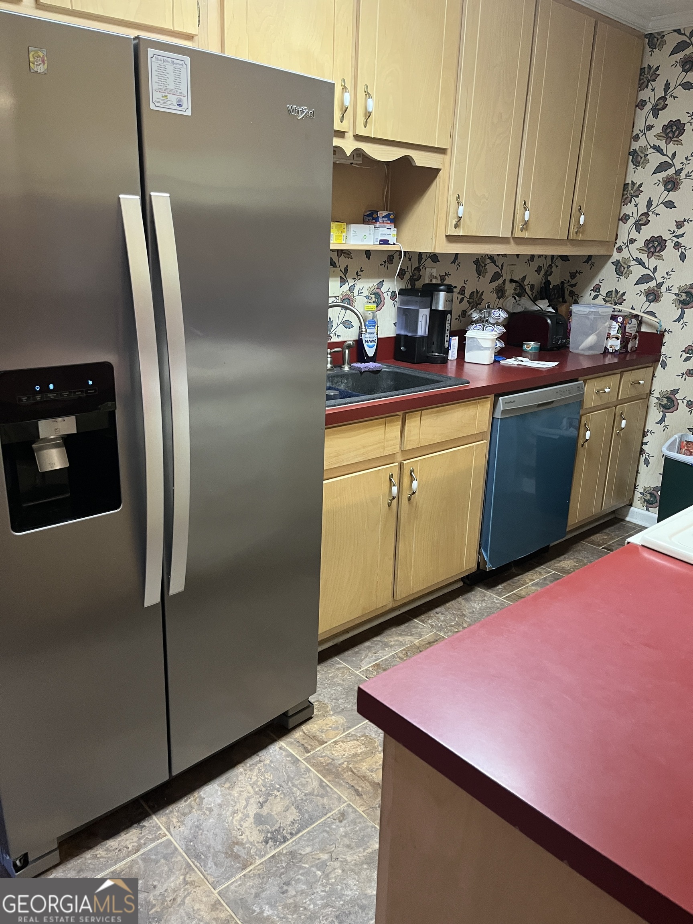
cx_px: 346
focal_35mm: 26
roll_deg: -1.8
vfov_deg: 67.3
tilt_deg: -20.4
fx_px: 694
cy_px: 462
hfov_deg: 53.1
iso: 320
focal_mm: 5.1
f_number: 1.6
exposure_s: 1/60
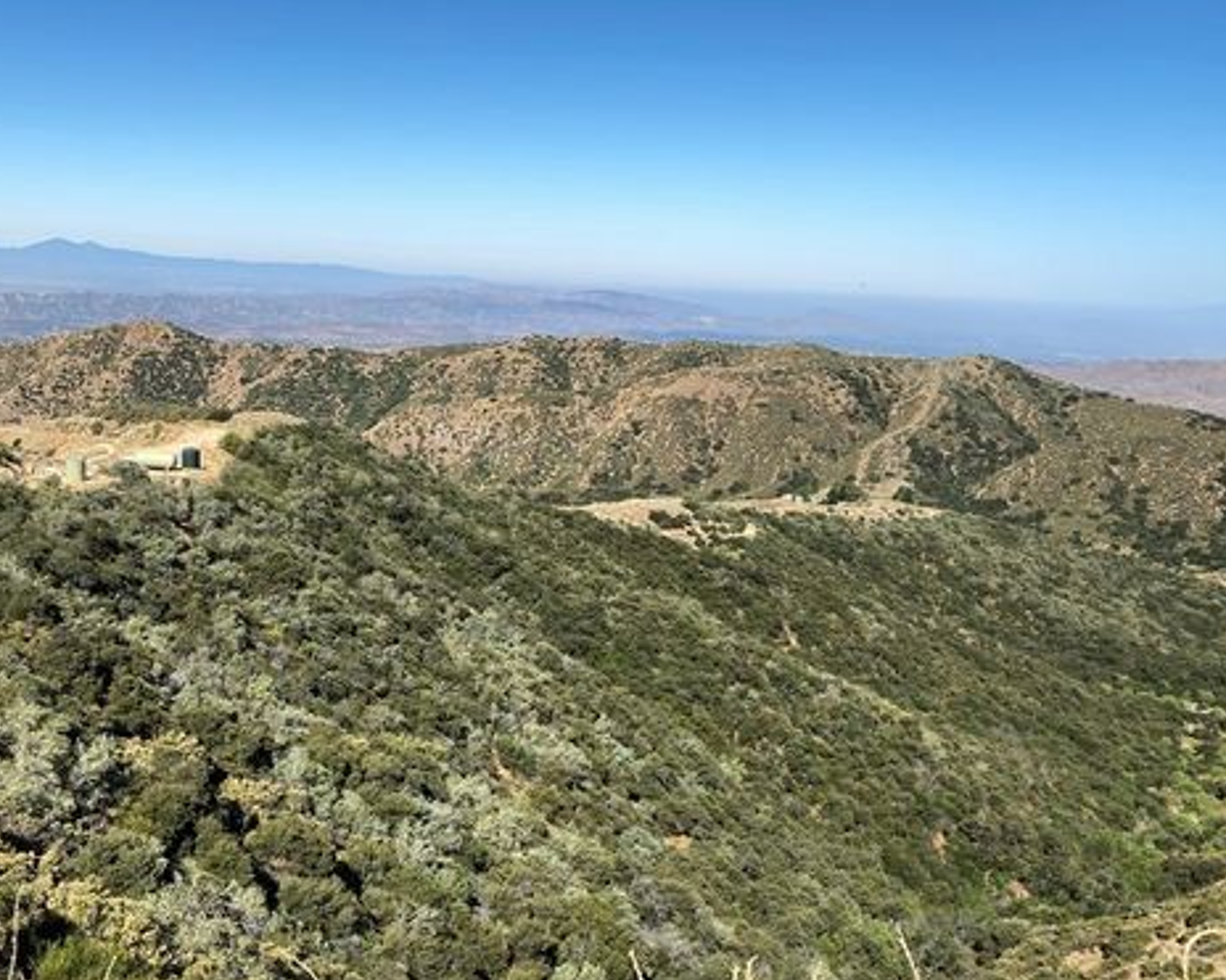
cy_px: 610
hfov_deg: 50.9
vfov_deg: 41.9
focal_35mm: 35
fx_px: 1270
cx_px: 447
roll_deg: -3.4
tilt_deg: -14.7
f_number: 1.8
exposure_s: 1/2967
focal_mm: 4.25
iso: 32
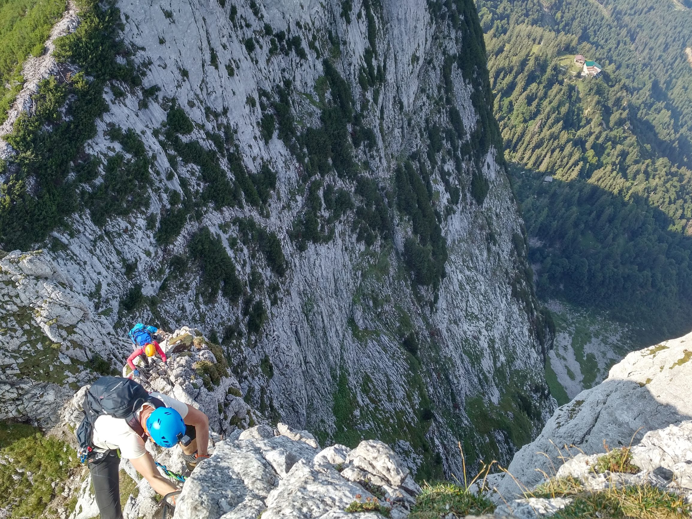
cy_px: 260
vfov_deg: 51.4
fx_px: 540
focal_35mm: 27
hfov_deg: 65.3
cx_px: 346
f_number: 2.2
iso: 50
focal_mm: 4.75
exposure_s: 1/817
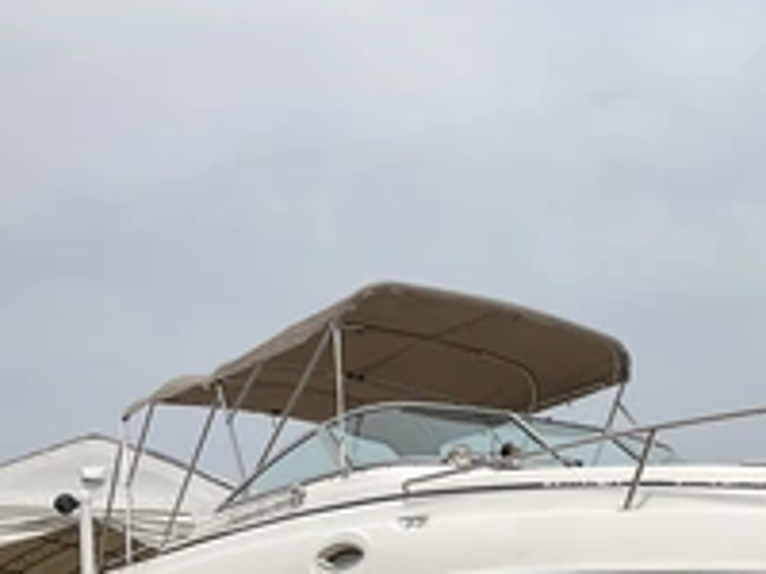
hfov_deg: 31.5
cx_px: 701
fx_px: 1283
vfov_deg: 24.2
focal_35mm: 58
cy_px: 559
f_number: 1.8
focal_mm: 3
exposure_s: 1/3788
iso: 25
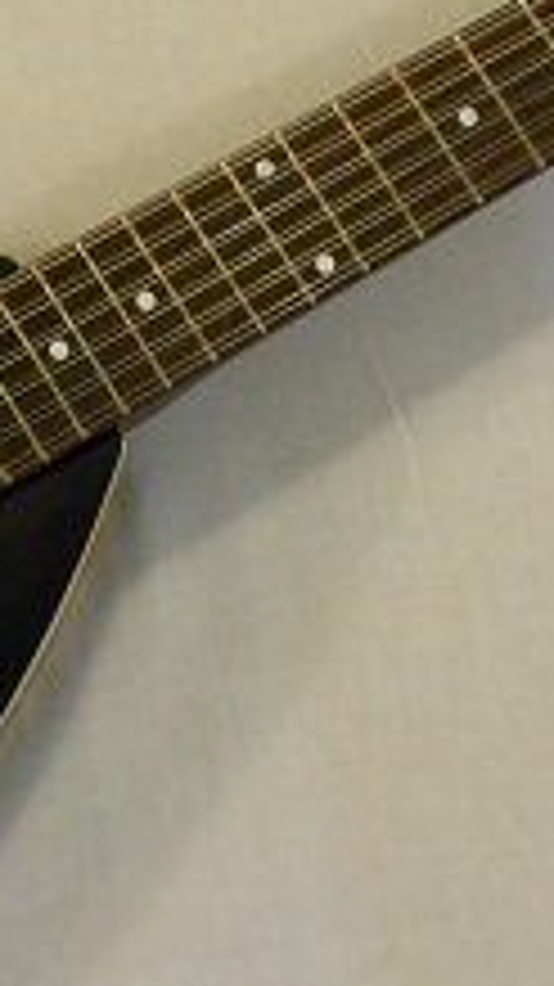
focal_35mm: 86
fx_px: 2249
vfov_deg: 24.7
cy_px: 565
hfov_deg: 13.9
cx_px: 72
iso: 320
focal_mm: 4.5
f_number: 3.2
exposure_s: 1/30
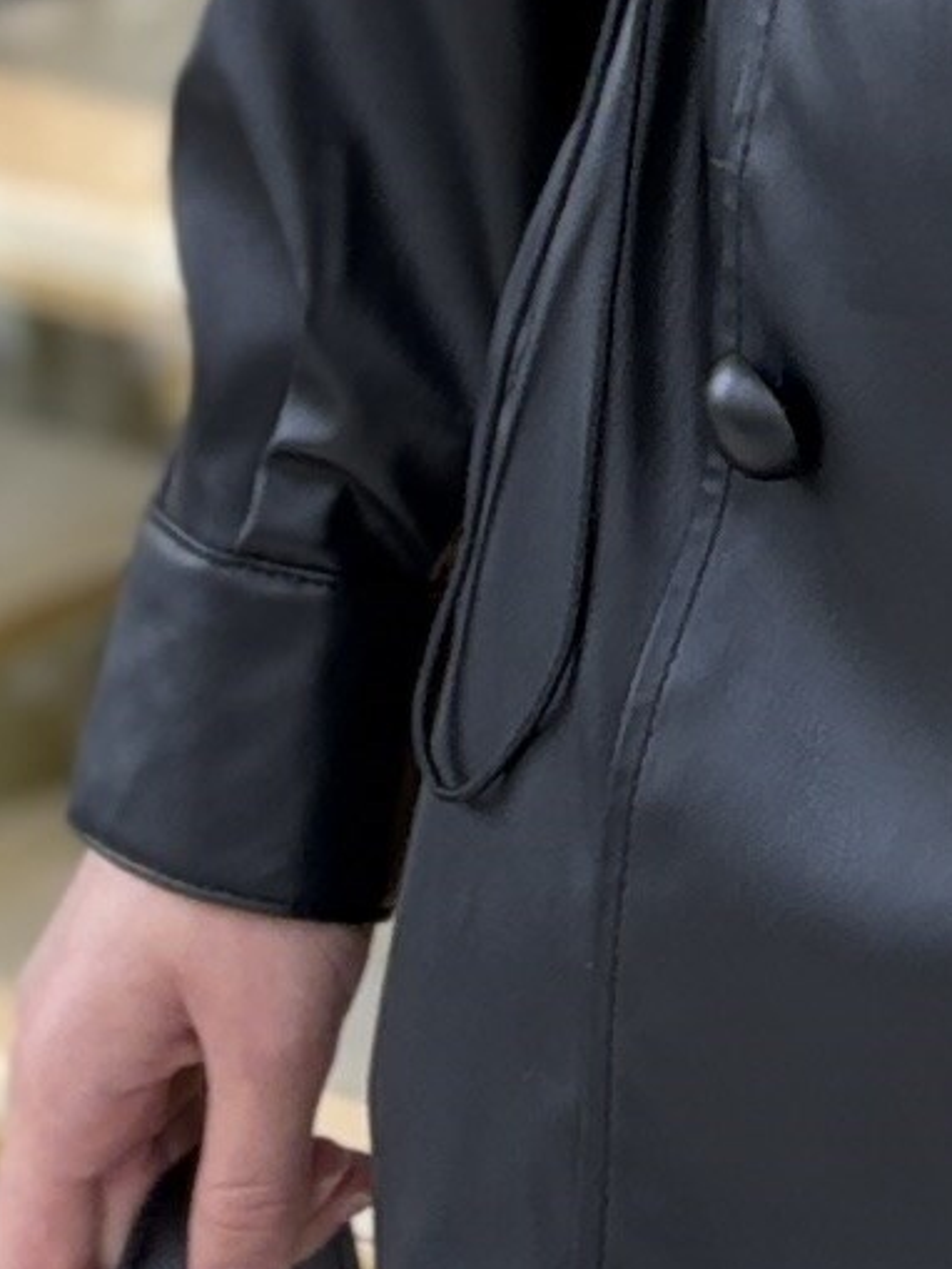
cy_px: -2069
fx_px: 7551
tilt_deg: -0.4
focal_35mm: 206
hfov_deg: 7.1
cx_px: 1602
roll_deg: +1.1
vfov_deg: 8.5
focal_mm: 5.96
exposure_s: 1/133
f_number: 1.6
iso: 32
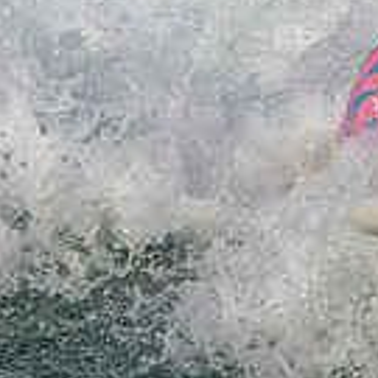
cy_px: -57
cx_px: 826
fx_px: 39102
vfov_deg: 0.6
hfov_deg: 0.6
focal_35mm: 3165
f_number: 6.3
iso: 180
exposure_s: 1/2000
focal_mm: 800
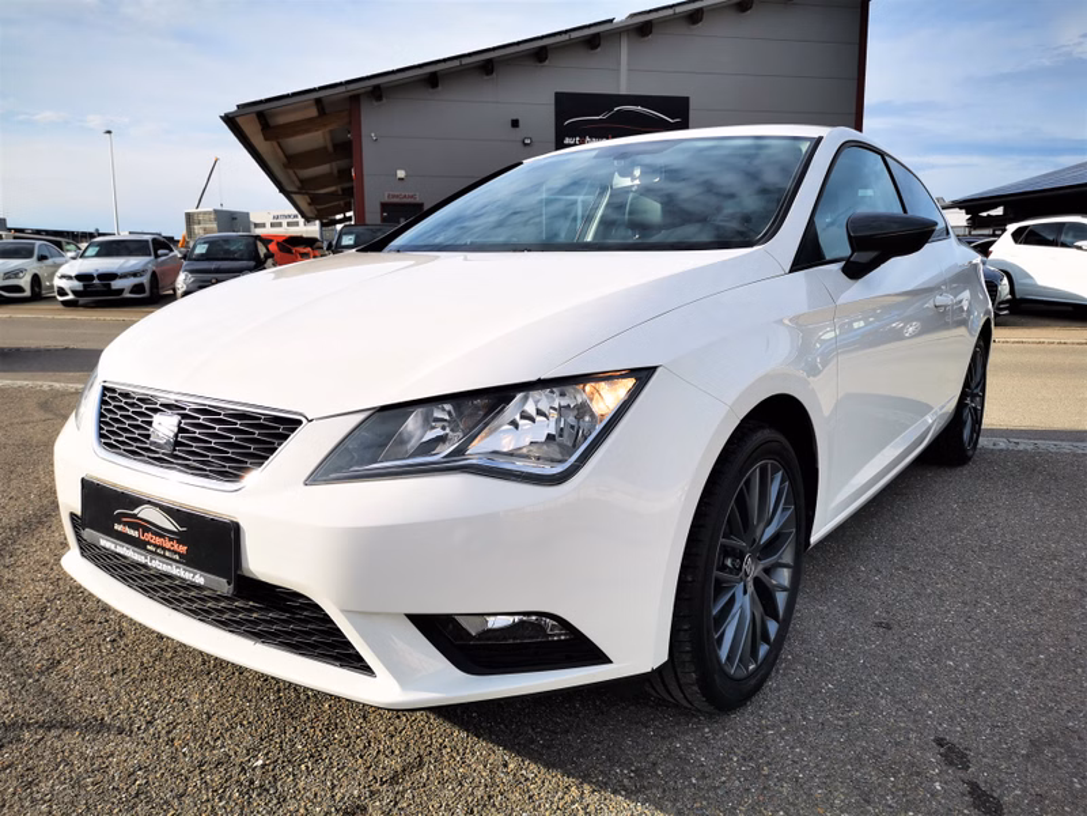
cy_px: 408
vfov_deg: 51.4
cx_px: 544
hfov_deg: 65.3
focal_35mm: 27
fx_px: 848
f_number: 1.8
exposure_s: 1/2101
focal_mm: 5.58
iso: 50
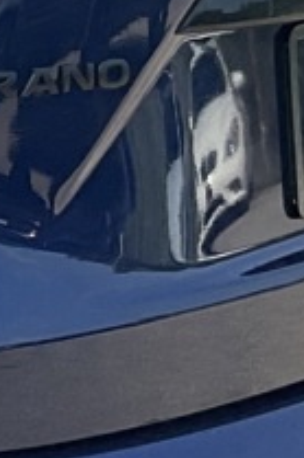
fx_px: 2639
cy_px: 261
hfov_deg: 5.9
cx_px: -733
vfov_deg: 9.9
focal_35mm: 208
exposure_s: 1/962
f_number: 1.8
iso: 16
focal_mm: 3
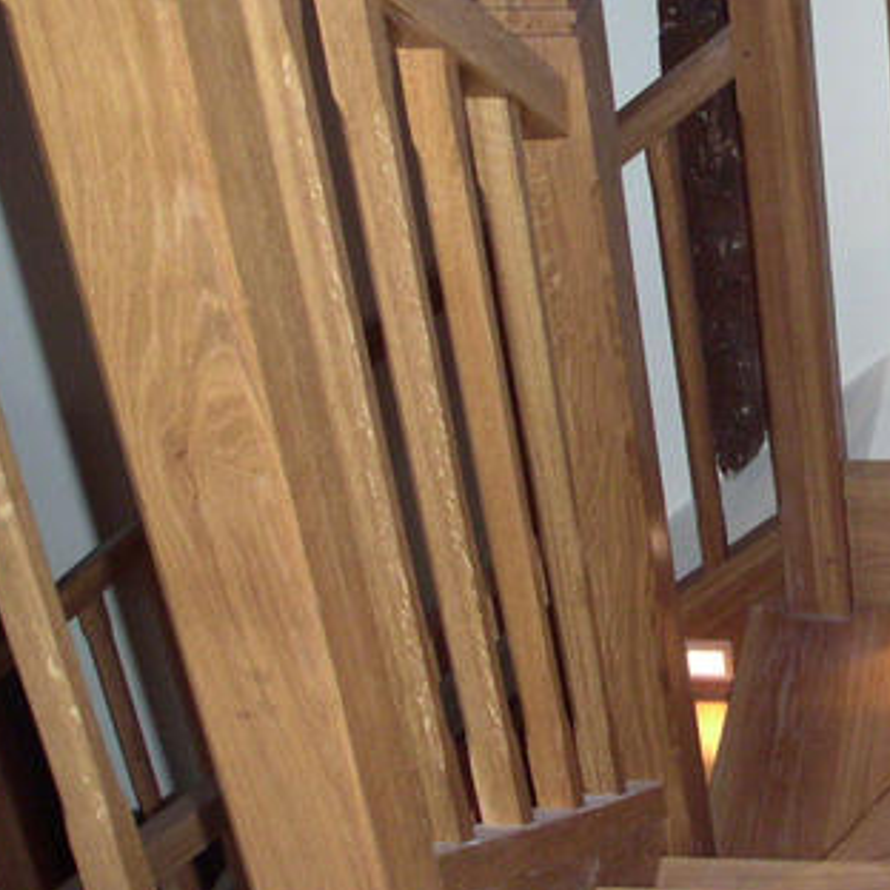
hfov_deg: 19.1
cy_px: 374
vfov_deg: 20.2
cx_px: 1055
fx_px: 2502
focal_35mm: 86
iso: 160
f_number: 2.8
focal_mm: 6
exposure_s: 1/50
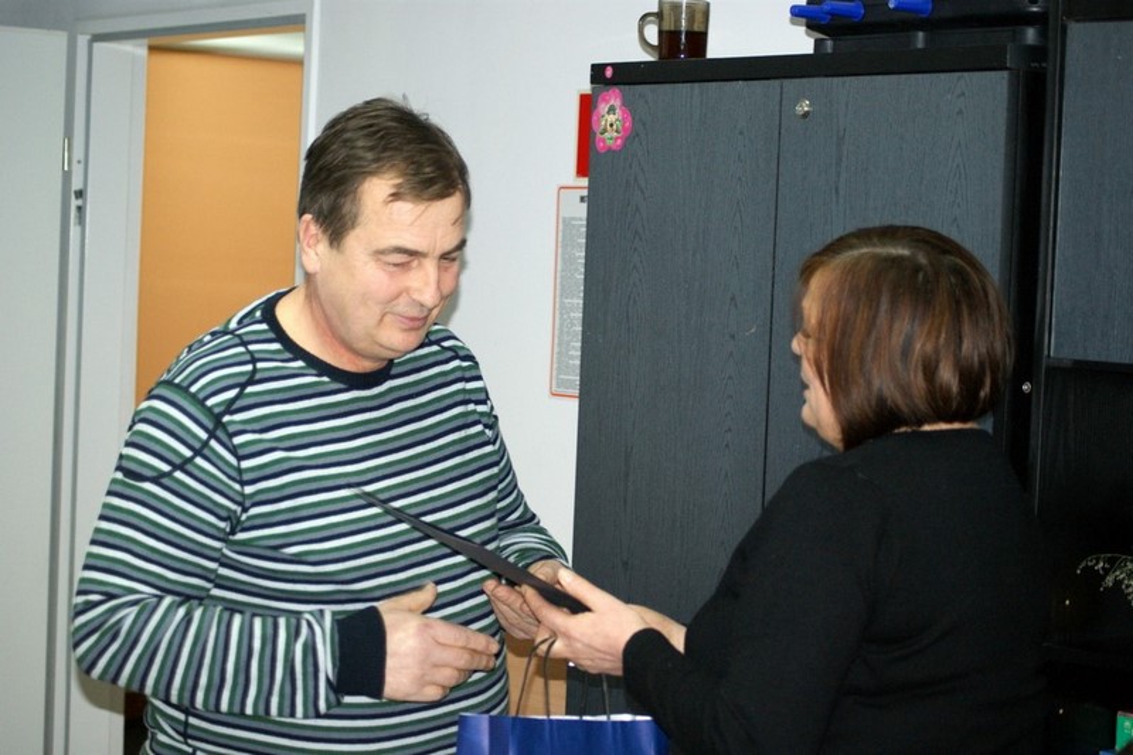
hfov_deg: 24.6
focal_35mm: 82
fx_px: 2596
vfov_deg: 16.5
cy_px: 378
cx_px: 566
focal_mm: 55
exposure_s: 1/80
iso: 400
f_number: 4
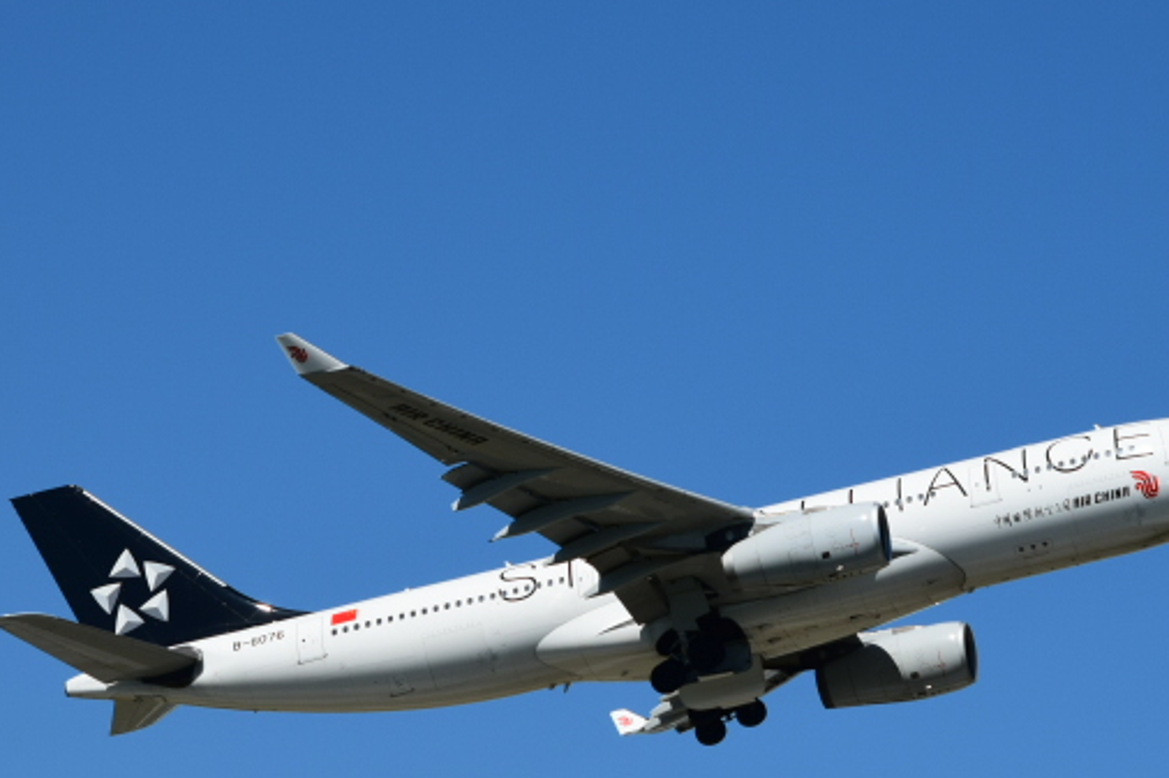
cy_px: 300
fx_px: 9056
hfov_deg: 7.4
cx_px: 725
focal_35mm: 279
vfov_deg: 4.9
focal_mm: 98
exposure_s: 1/1250
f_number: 10
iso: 200
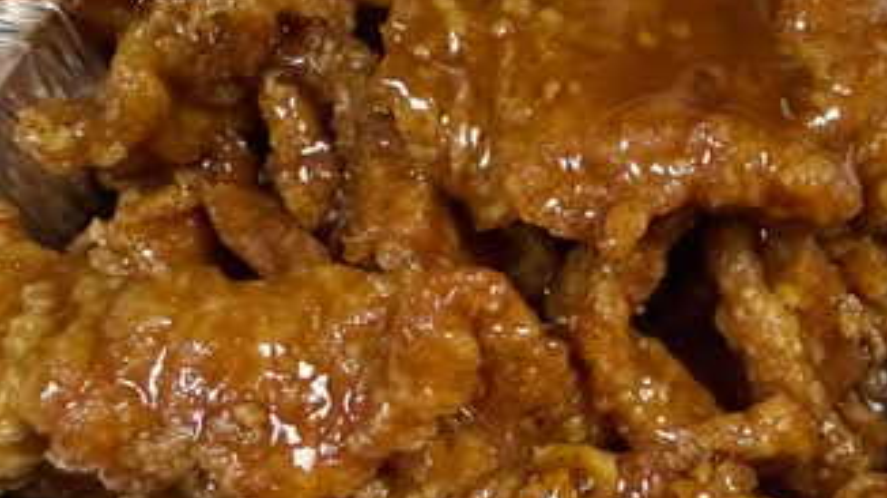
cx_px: 620
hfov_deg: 42.9
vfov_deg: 25.2
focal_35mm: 47
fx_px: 1105
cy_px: 348
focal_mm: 2.22
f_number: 2.2
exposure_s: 1/120
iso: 400
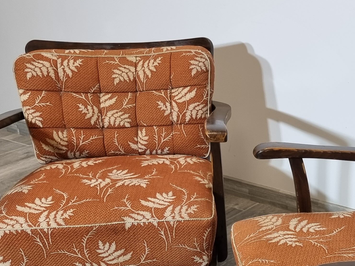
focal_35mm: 65
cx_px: 345
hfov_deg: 28.2
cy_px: 250
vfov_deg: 22.0
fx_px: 667
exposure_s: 1/100
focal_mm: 6.7
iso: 160
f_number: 1.8
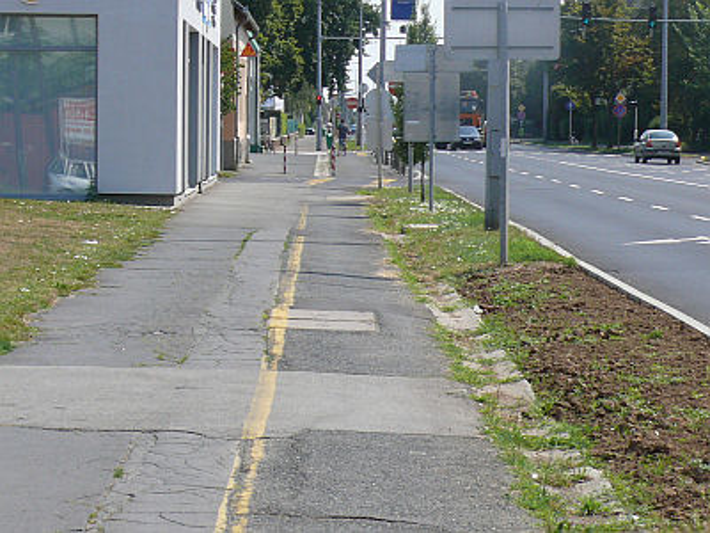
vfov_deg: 11.4
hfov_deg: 15.2
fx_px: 2666
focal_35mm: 130
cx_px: 355
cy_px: 266
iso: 100
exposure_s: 1/500
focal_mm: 15.4
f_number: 5.6
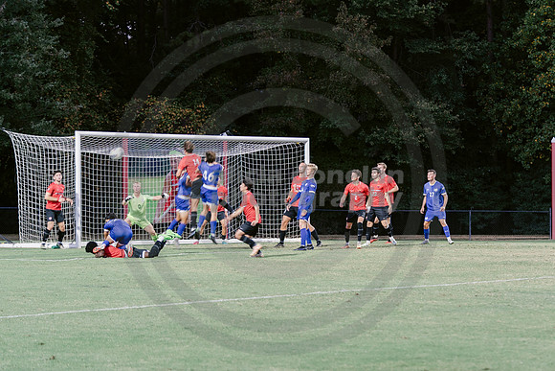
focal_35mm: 129
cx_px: 398
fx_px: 1991
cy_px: 243
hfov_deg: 15.8
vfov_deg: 10.6
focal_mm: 90
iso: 640
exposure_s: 1/80
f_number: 2.8
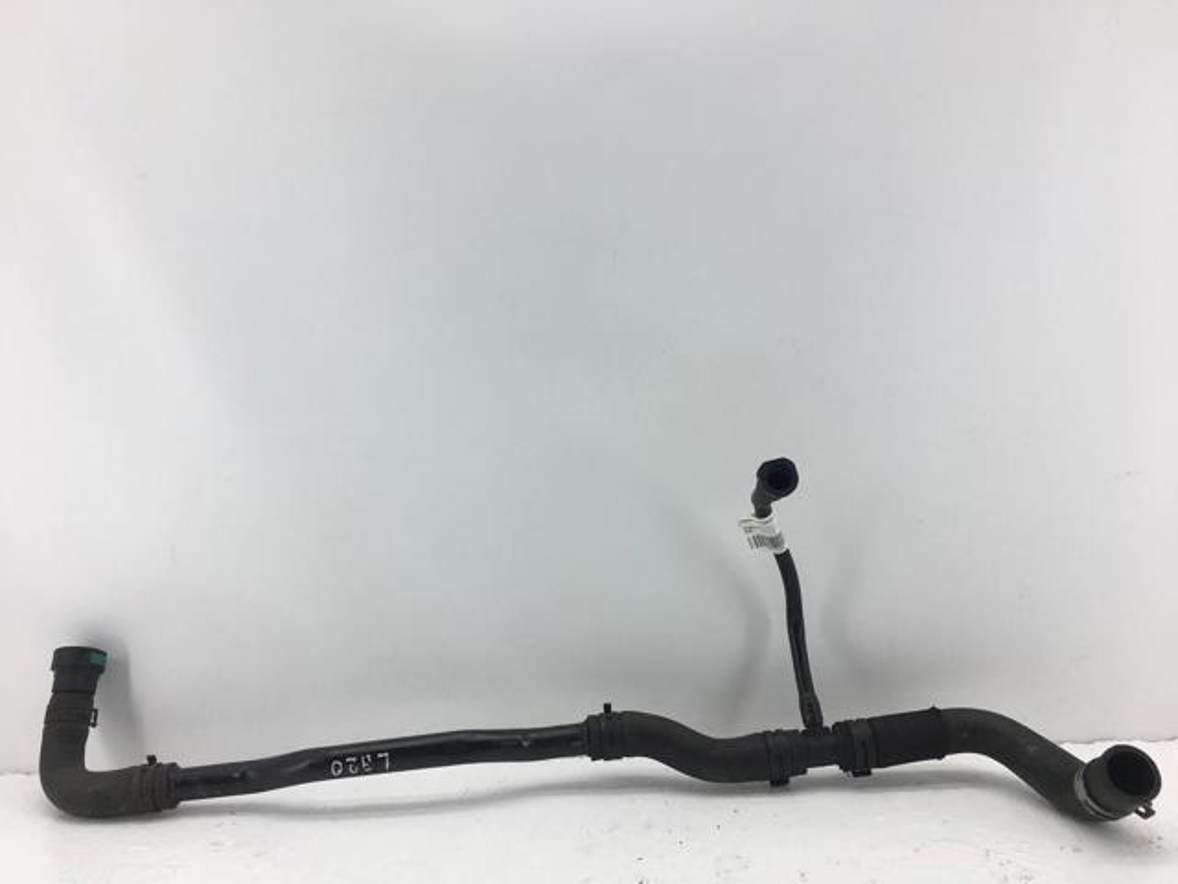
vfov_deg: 48.2
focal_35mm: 29
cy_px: 442
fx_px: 987
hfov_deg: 61.7
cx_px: 589
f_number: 2.2
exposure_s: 1/286
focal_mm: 4.15
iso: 25
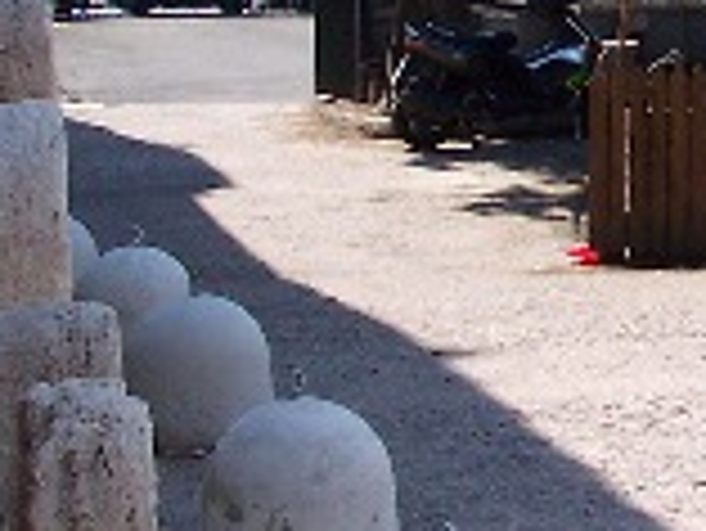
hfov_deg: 9.7
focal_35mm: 194
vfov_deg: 7.5
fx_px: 3960
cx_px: 1264
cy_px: -274
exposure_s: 1/350
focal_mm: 8
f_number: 4.8
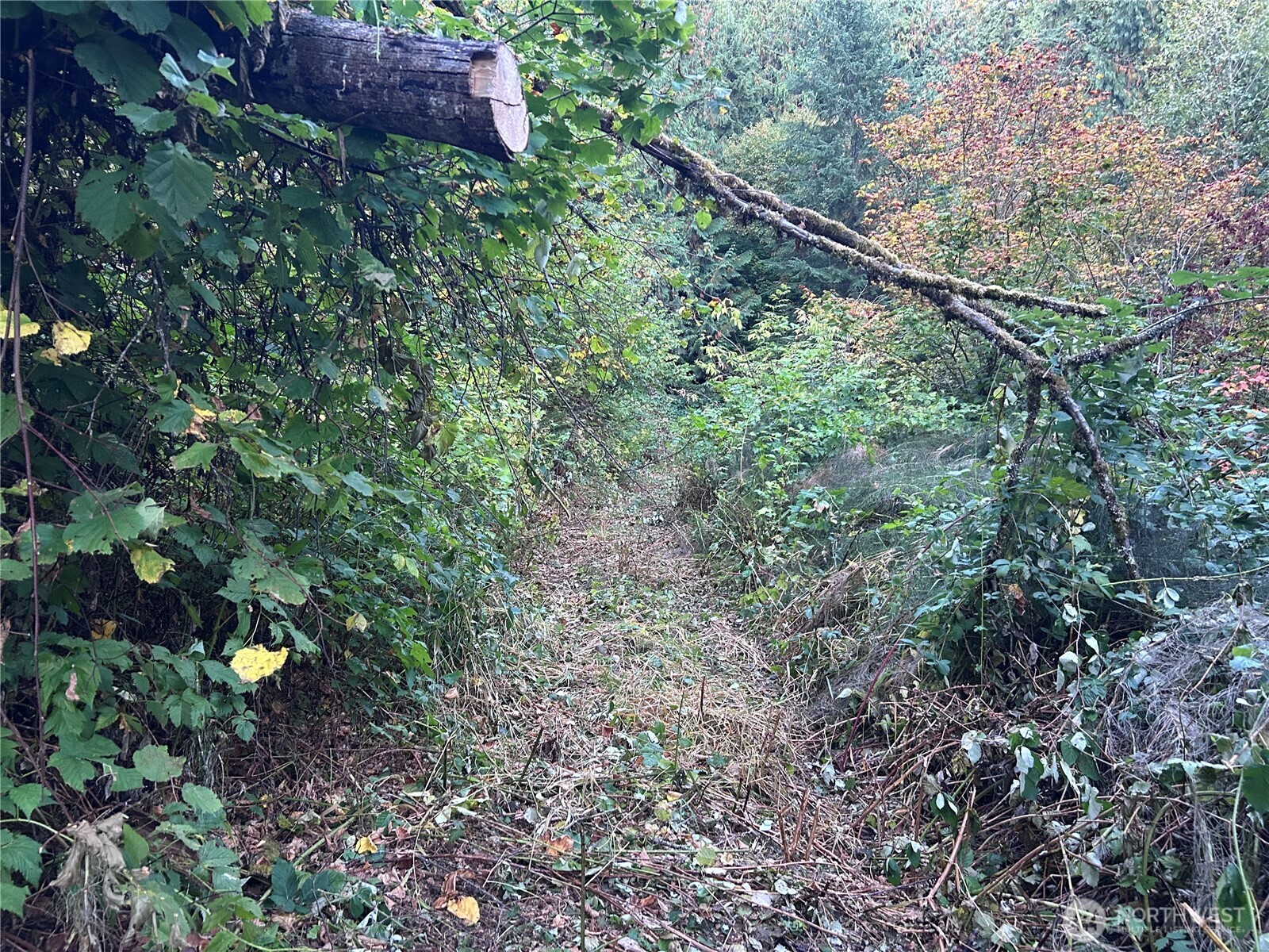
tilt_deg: +5.6
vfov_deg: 53.1
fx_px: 953
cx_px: 634
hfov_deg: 67.3
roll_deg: +1.7
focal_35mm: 26
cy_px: 476
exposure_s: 1/60
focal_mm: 5.7
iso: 250
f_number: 1.5
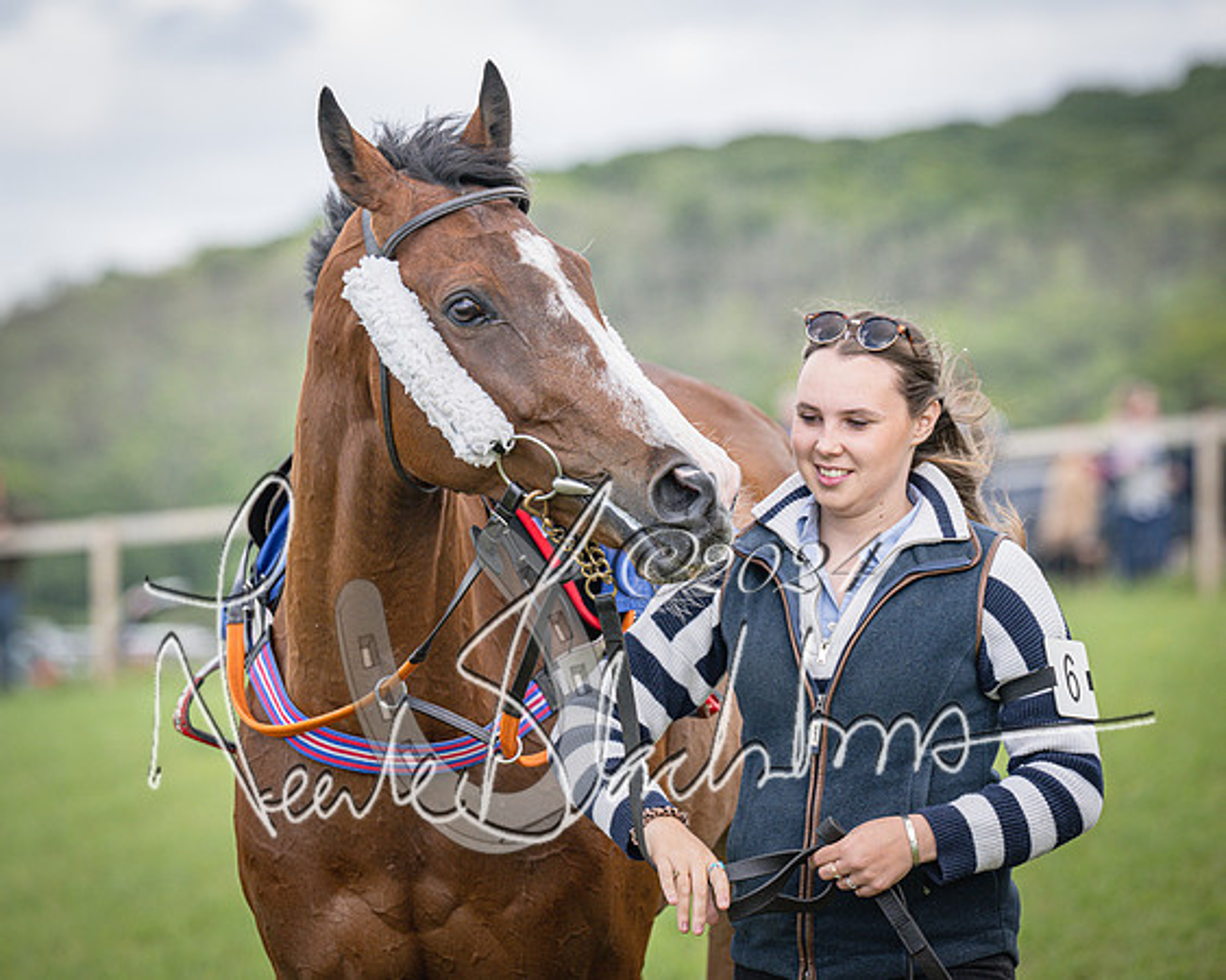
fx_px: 7768
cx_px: 531
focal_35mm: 214
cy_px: 437
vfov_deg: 7.2
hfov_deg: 9.0
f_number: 4
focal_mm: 160
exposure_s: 1/1600
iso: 400
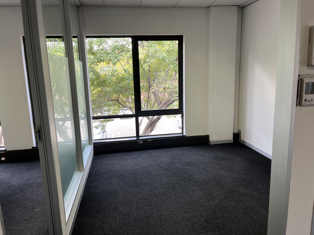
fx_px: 236
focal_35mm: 26
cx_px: 157
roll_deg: +1.4
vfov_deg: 53.1
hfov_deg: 67.3
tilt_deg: -12.6
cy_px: 118
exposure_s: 1/100
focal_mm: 5.1
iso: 50
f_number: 1.6
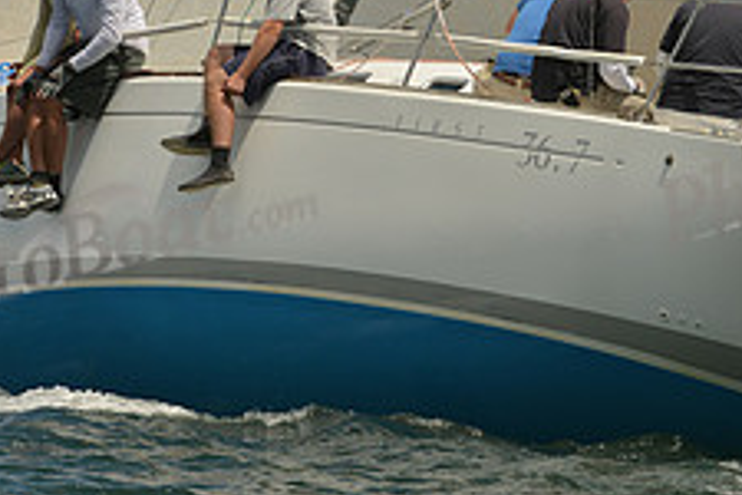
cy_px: 35
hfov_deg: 4.0
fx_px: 10635
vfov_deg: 2.7
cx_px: 491
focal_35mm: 516
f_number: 8
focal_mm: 200
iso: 200
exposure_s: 1/1000
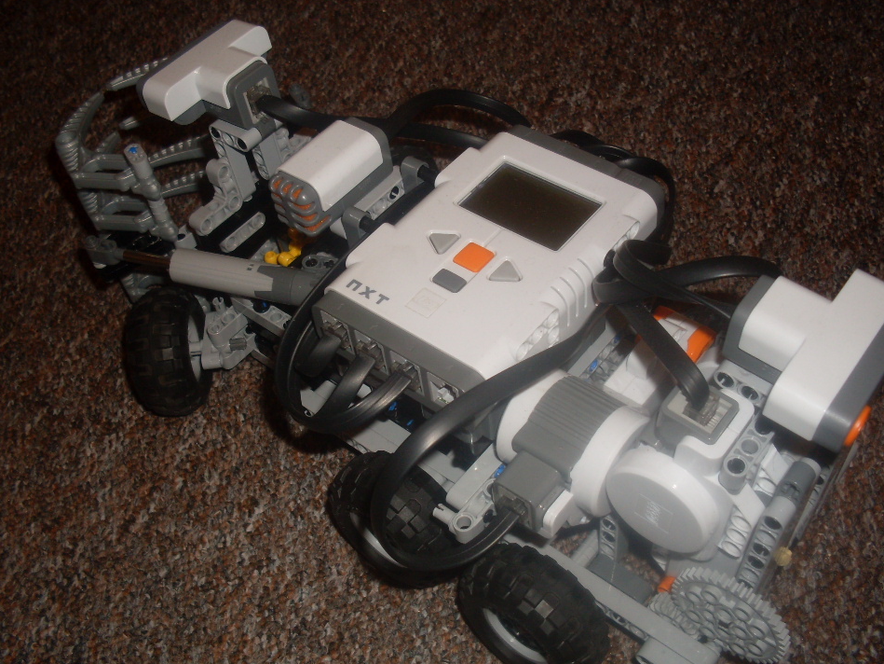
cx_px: 445
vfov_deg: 35.1
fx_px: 1047
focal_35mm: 41
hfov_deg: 45.8
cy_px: 352
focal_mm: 6.3
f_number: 2.8
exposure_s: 1/45
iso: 100
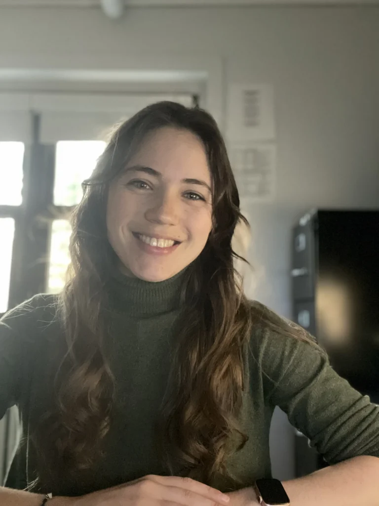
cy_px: 253
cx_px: 190
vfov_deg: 60.0
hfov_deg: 46.8
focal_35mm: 30
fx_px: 438
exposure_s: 1/17
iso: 800
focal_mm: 2.71
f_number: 2.2
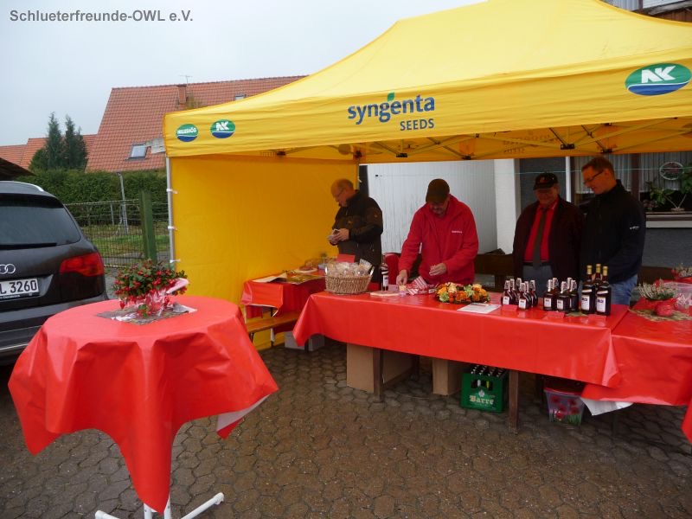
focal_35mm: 28
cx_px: 346
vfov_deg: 49.7
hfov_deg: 63.4
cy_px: 260
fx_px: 560
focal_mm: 4.7
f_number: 3.3
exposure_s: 1/100
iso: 100
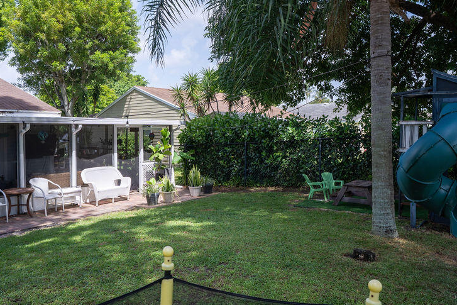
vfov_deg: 42.3
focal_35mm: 31
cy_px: 142
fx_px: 394
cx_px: 207
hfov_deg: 60.2
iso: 160
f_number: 7.1
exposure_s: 1/400
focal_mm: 22
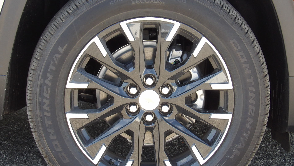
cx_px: 155
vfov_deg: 5.8
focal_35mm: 211
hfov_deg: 10.2
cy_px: 88
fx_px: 1645
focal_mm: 25.6
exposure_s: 1/100
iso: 145
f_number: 4.3
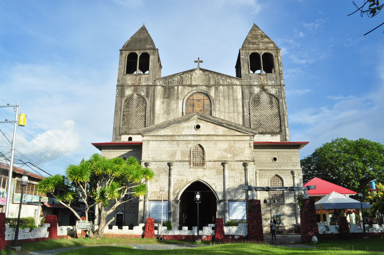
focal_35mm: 27
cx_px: 192
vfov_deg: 47.8
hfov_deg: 67.4
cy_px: 128
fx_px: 288
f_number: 18
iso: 280
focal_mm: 18
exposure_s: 1/80
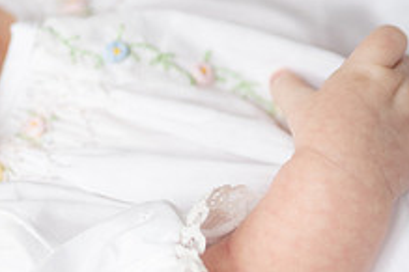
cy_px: 153
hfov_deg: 5.5
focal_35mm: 369
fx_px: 4192
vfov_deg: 3.7
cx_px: -205
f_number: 1.4
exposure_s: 1/640
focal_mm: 85
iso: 400
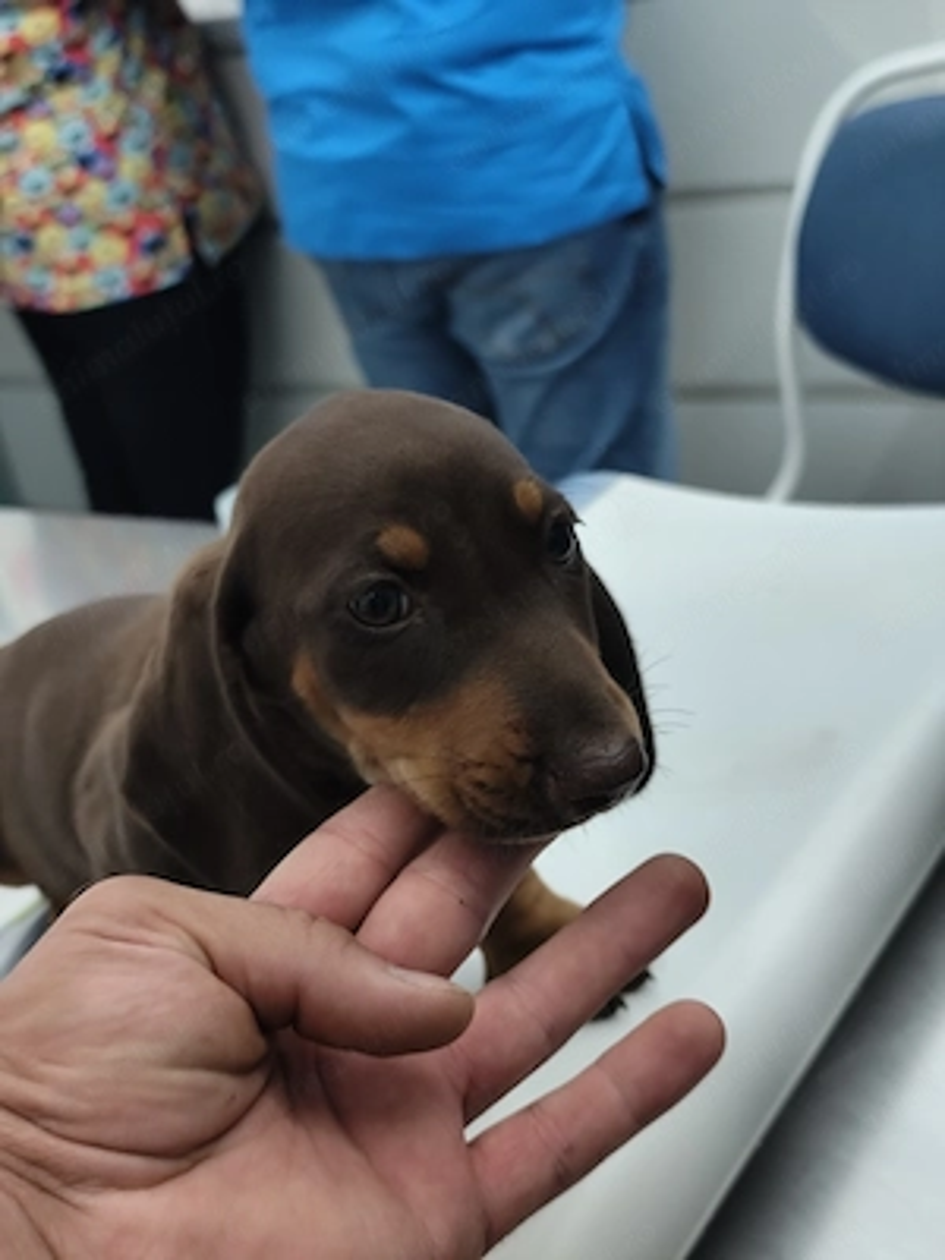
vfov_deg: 41.2
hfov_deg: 31.5
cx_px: 472
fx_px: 1674
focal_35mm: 46
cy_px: 630
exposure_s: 1/33.3
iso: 200
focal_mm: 6.19
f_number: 1.65
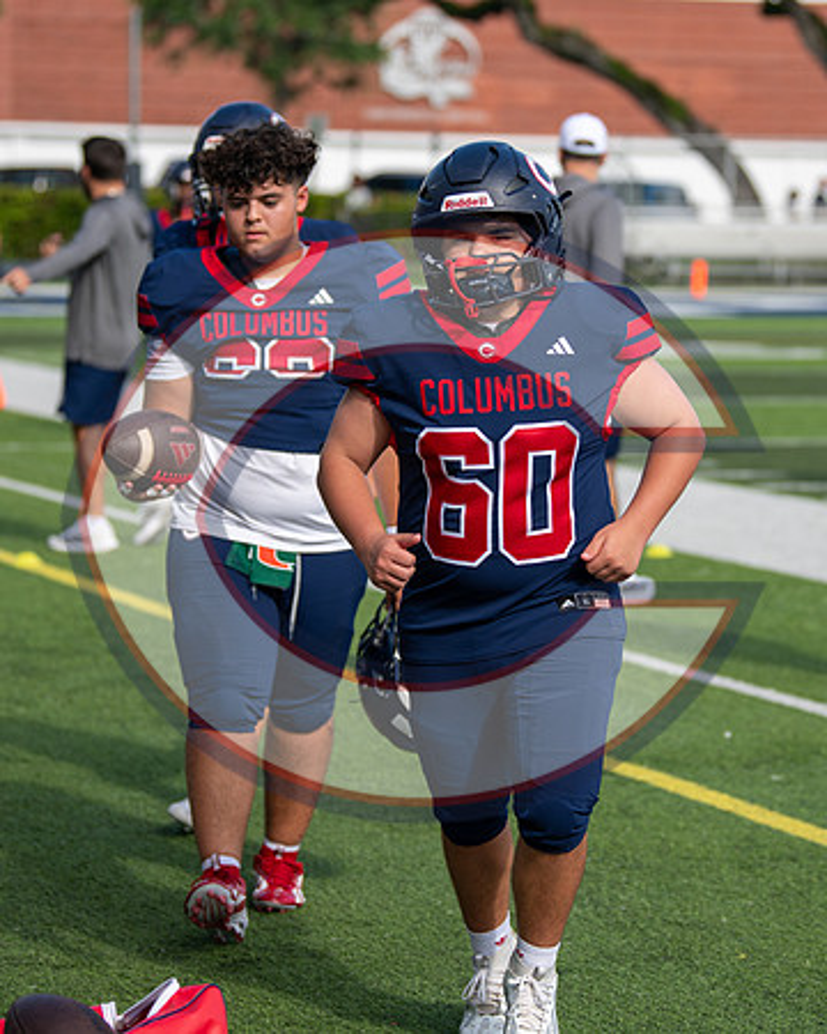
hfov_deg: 10.8
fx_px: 4355
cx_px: 493
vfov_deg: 13.5
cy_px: 495
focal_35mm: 142
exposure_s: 1/1250
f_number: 2.8
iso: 180
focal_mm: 90
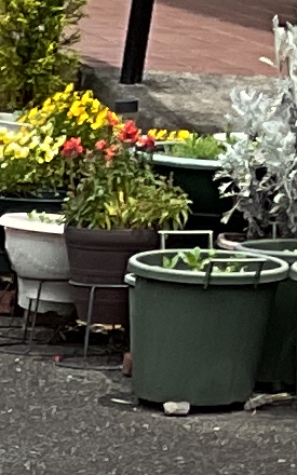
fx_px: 3652
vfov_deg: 6.8
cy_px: 1354
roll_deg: -1.9
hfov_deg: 4.3
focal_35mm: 282
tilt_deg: -25.0
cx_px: -835
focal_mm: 3
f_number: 1.8
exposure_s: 1/1076
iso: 16
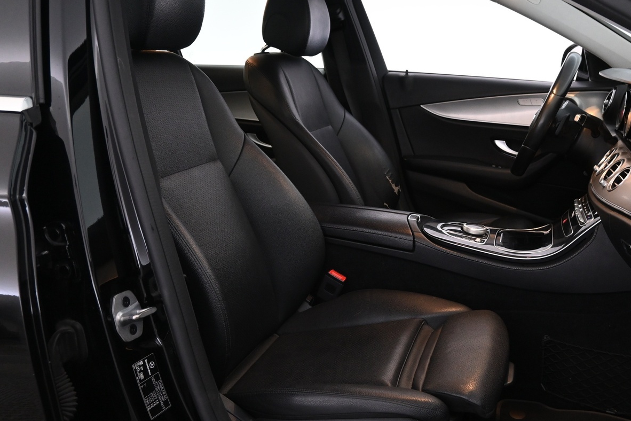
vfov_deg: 35.9
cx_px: 398
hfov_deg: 51.3
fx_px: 648
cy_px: 233
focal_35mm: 37
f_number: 3.5
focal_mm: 18
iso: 1250
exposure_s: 1/30
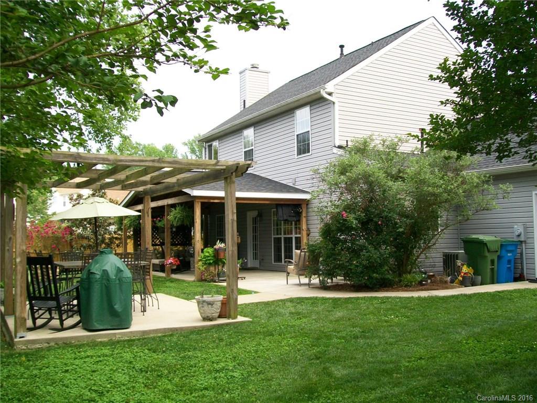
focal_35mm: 36
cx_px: 268
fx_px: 558
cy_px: 202
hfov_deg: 51.4
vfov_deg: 39.7
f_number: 2.7
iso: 64
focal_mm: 6
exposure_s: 1/125
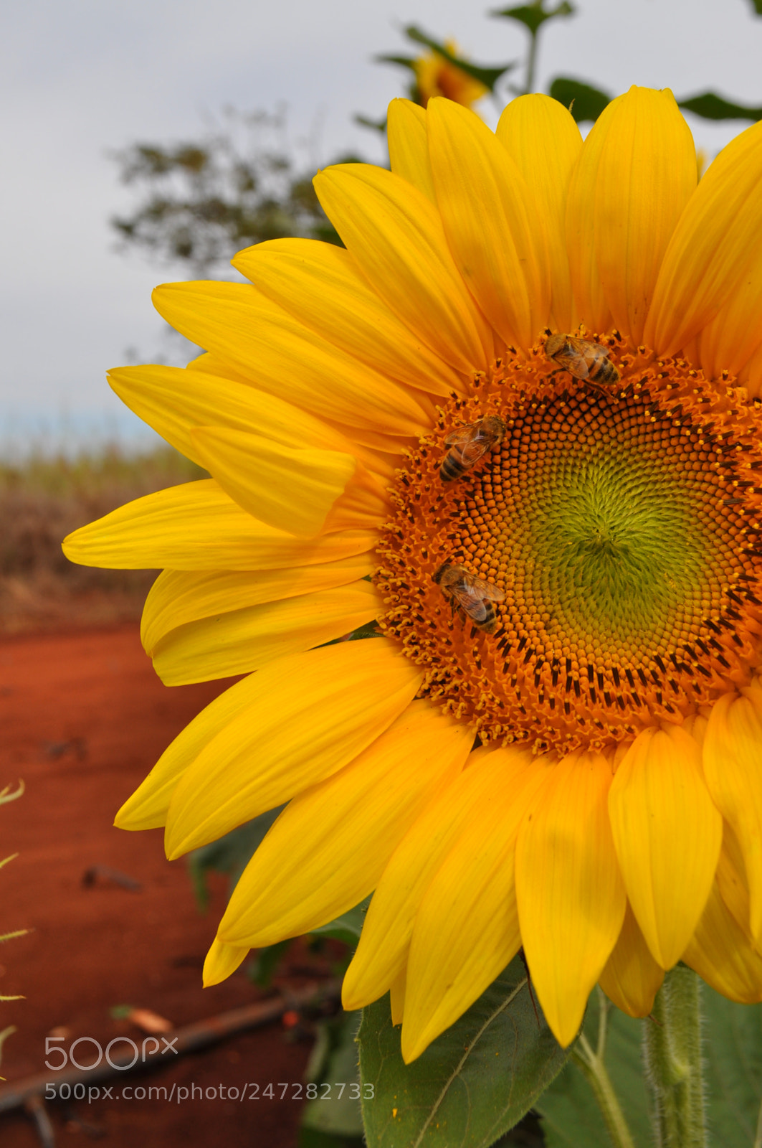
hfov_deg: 34.1
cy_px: 574
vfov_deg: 49.6
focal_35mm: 39
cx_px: 381
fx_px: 1241
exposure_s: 1/320
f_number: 9
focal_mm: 26
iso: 200
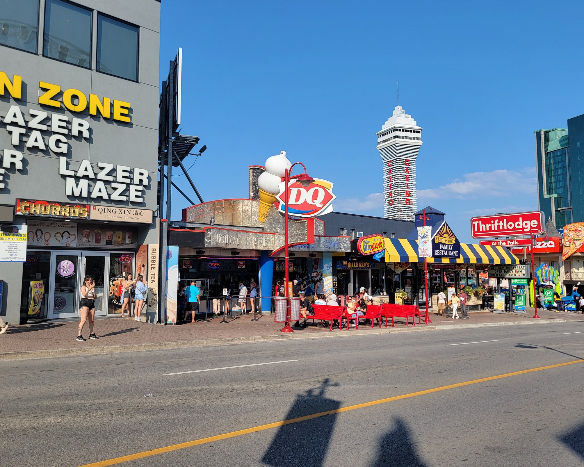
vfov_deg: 51.5
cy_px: 221
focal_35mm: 28
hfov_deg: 62.2
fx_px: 484
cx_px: 298
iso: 16
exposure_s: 1/854
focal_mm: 6.7
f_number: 1.8
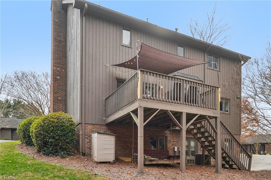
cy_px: 90
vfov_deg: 49.1
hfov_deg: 68.9
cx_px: 136
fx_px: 197
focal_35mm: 26
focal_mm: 17.5
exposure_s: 1/30
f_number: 8
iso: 125
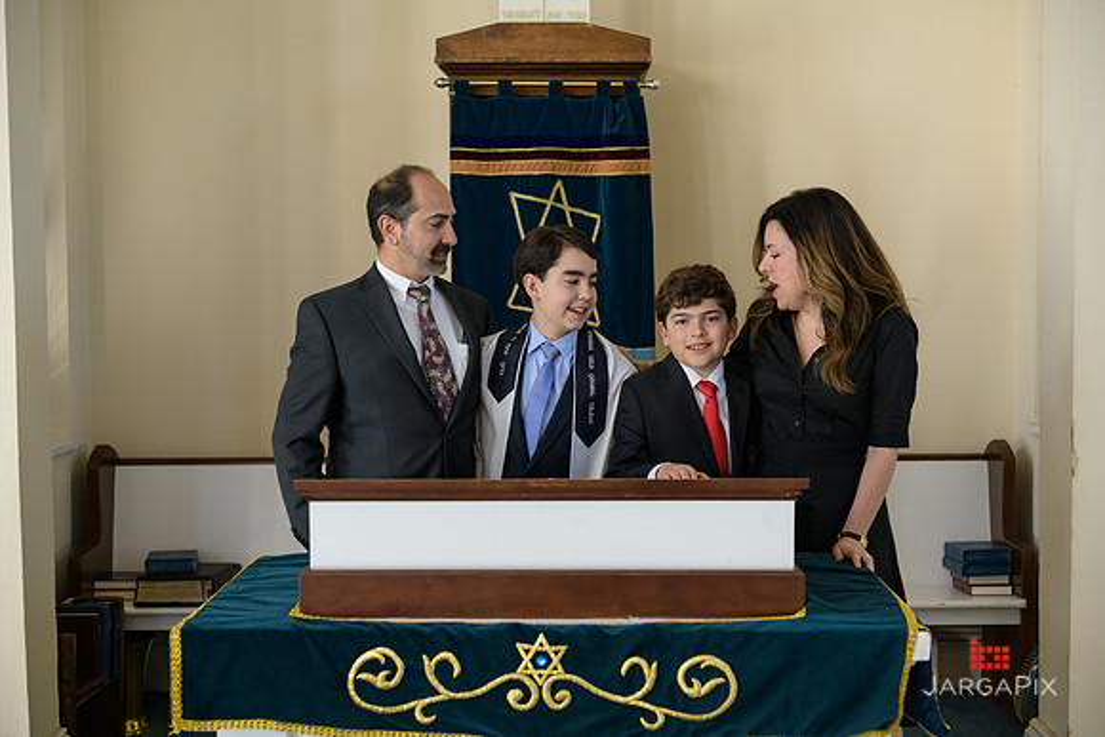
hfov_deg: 39.6
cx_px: 552
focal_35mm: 50
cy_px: 368
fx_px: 1535
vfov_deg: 27.0
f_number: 3.2
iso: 400
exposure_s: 1/125
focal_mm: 50
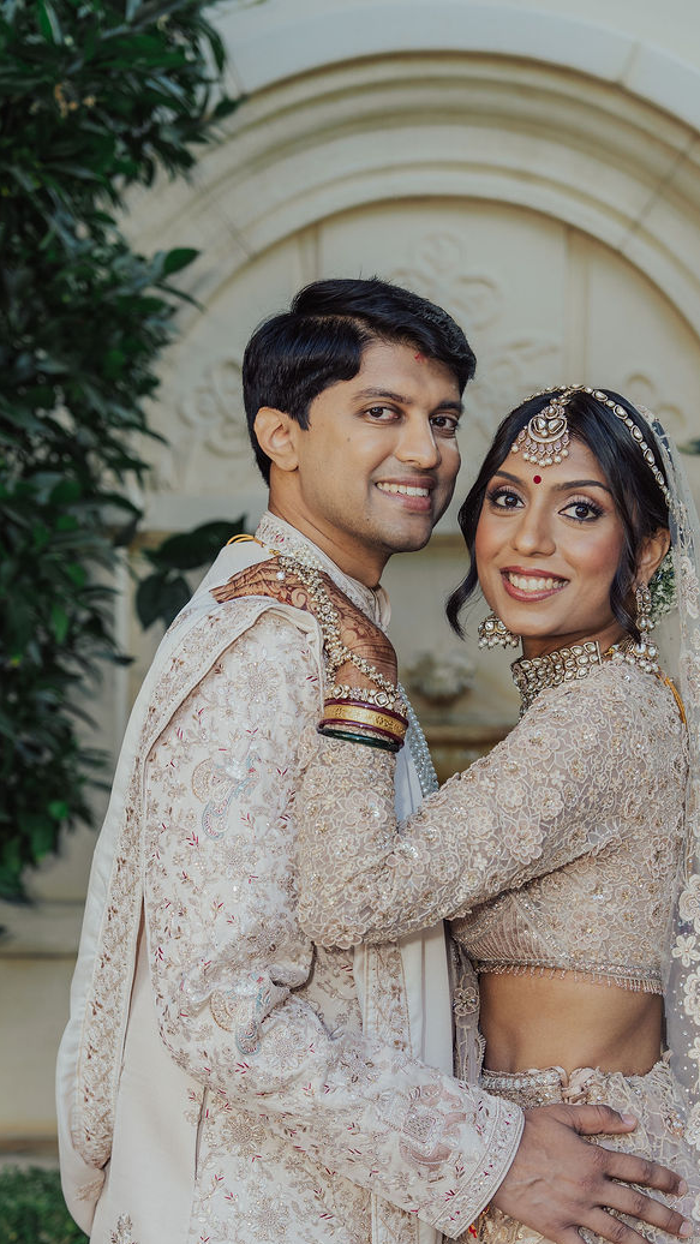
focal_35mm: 73
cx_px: 449
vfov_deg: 28.8
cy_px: 826
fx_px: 2408
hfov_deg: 16.5
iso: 200
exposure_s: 1/160
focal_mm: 47
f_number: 3.2
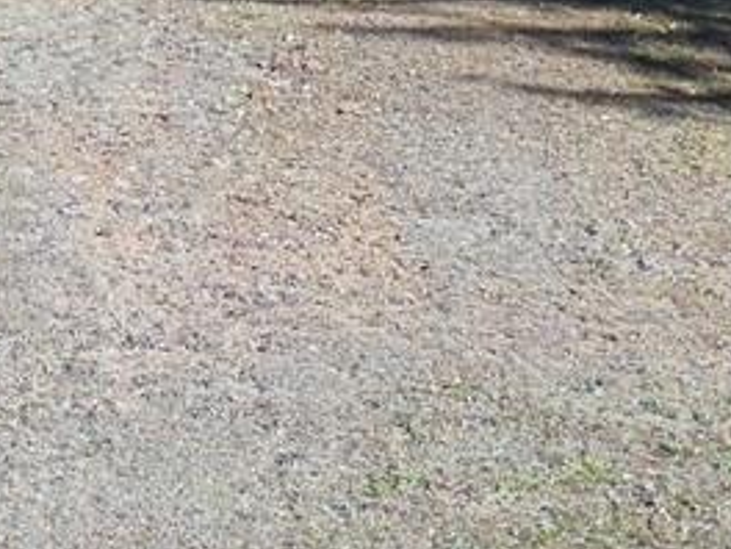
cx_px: 629
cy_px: 175
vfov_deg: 15.2
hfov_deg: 19.9
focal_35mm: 97
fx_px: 2048
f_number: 3.5
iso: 125
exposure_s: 1/400
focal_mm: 4.5
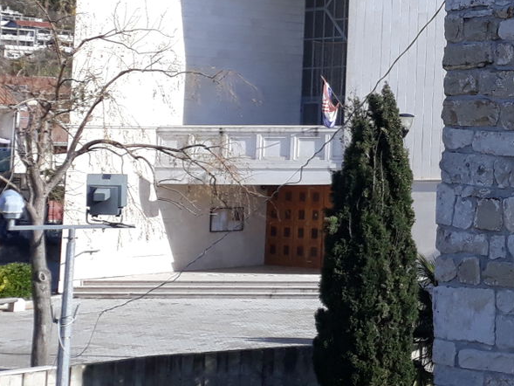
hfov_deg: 18.8
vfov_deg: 16.5
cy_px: 23
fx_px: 1307
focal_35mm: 88
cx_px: 830
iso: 40
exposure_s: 1/1462
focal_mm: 3.71
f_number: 1.7
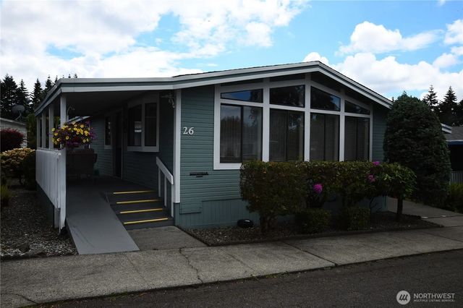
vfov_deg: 49.5
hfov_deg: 69.4
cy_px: 154
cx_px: 232
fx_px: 334
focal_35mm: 26
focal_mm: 26
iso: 200
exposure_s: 1/80
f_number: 20
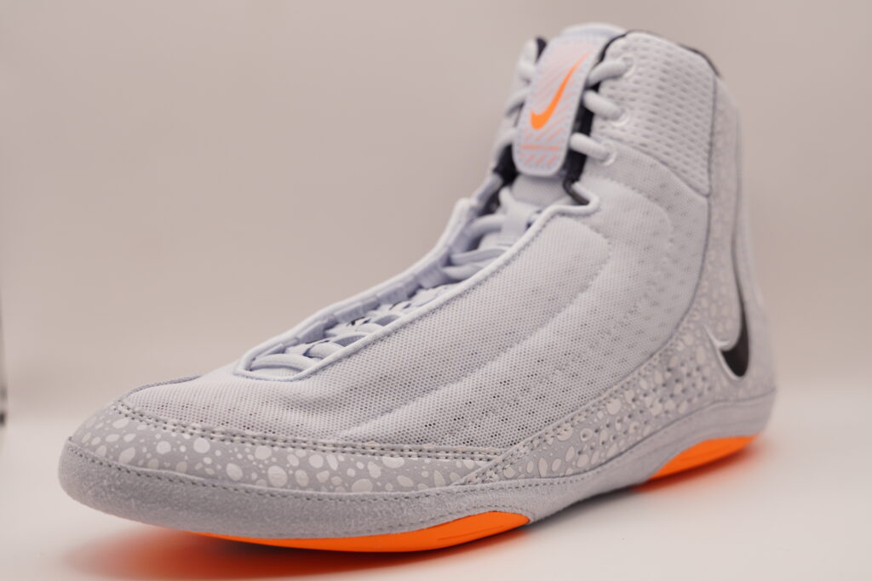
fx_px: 1417
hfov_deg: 34.2
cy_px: 290
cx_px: 436
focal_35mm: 58
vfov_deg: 23.2
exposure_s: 1/125
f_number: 3.5
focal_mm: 39
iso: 100
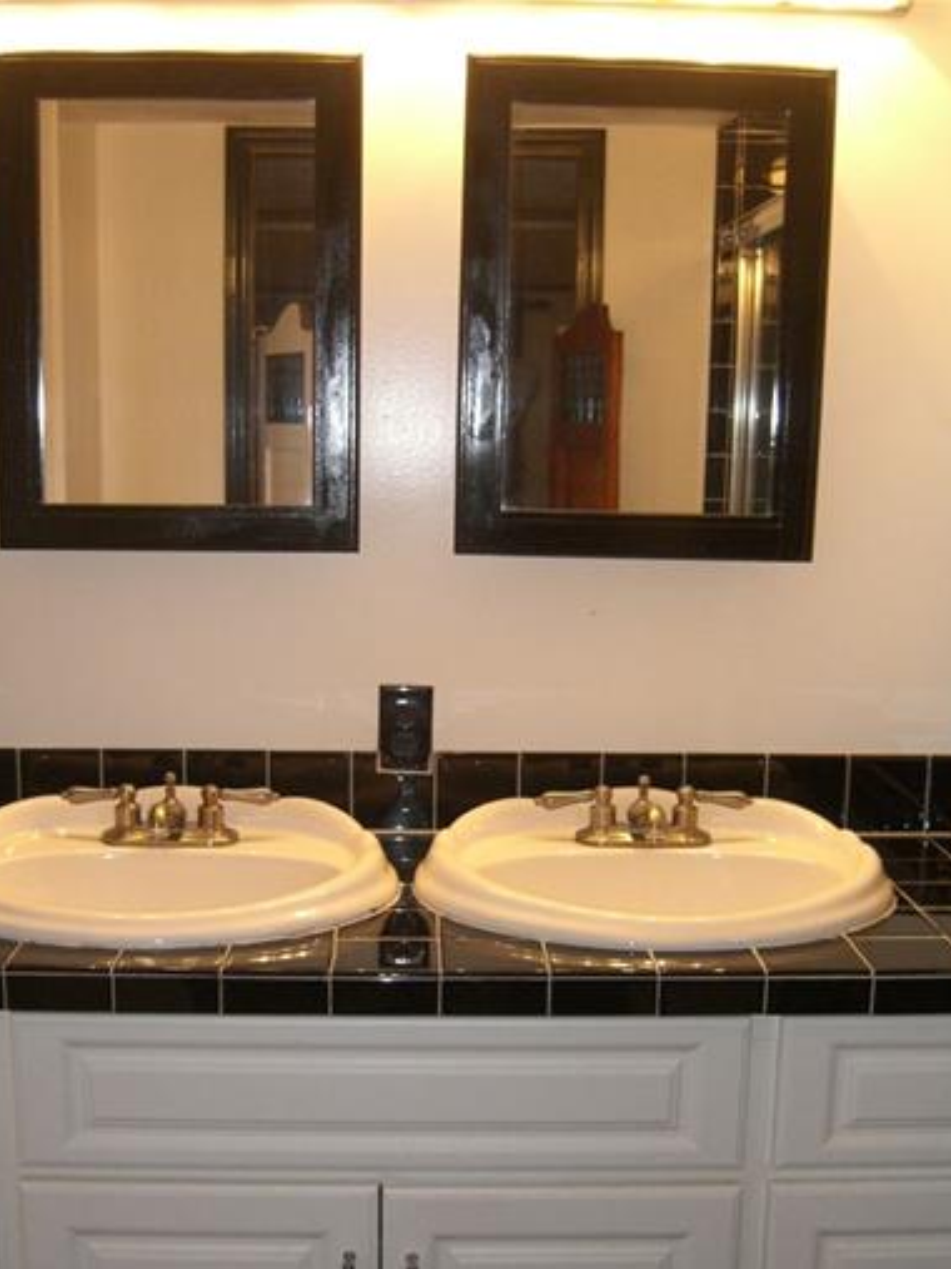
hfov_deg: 32.1
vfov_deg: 41.9
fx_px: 1649
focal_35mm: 45
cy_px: 748
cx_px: 418
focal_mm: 7.9
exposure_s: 1/60
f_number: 2.8
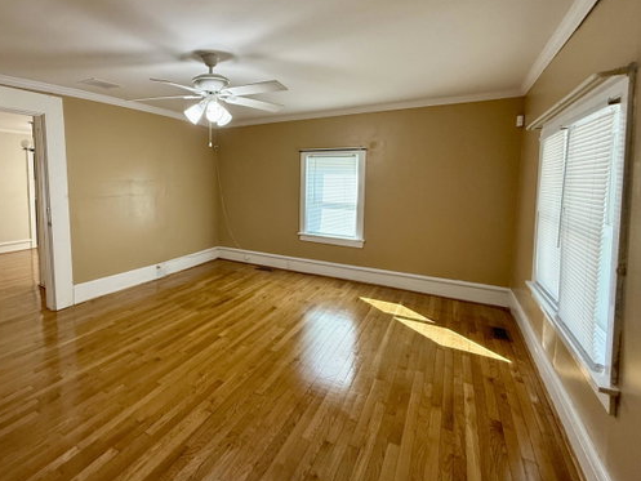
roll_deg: -0.6
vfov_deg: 71.3
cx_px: 232
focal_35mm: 18
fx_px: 333
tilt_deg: -4.3
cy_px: 208
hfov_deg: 85.6
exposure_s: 1/99
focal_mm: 2.22
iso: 200
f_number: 2.2
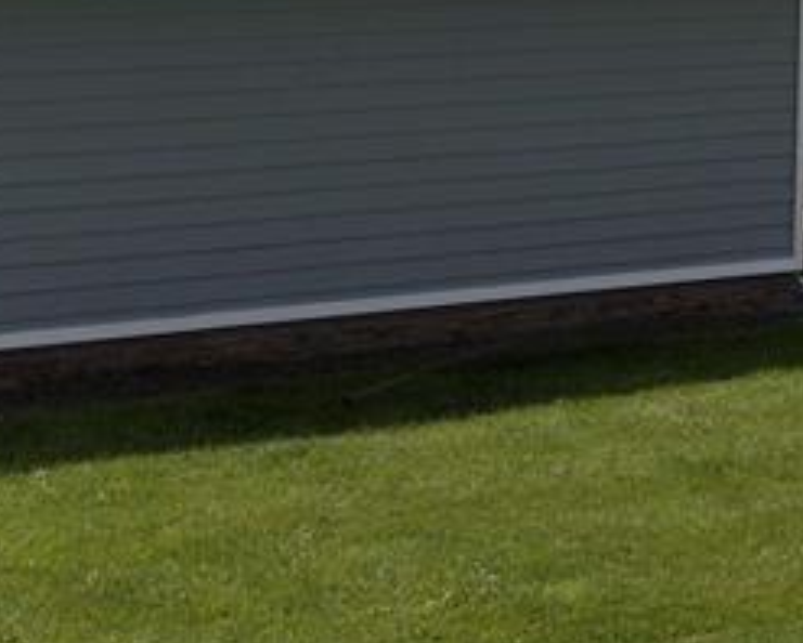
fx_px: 2307
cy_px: 6
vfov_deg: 15.6
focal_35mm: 97
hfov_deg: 19.7
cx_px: 393
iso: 110
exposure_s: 1/60
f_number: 2.8
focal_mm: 12.29
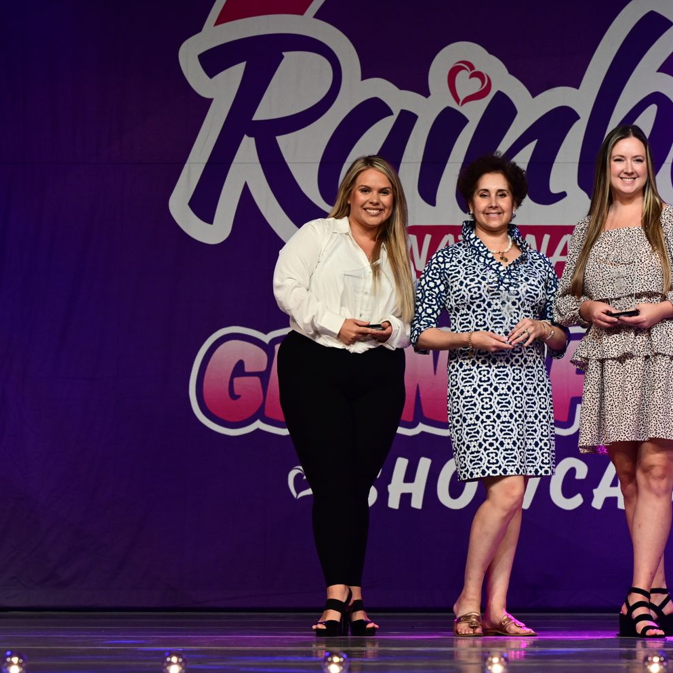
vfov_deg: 11.3
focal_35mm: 154
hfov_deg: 11.3
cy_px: 335
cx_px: 488
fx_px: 3387
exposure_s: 1/200
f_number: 8
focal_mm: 120
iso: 2000
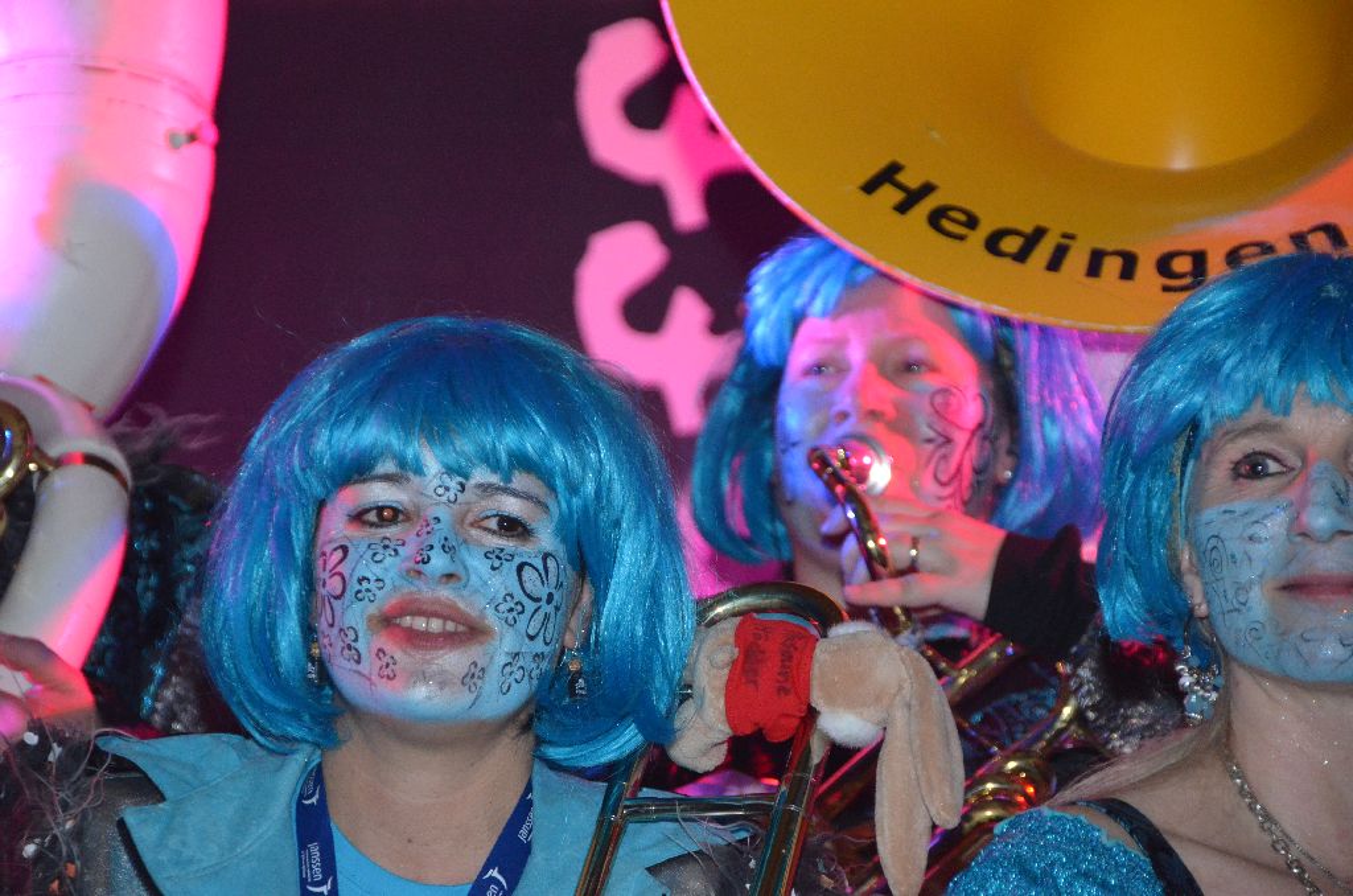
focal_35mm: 202
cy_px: 448
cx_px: 676
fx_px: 7594
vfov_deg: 6.8
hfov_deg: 10.2
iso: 3200
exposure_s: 1/60
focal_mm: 135
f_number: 6
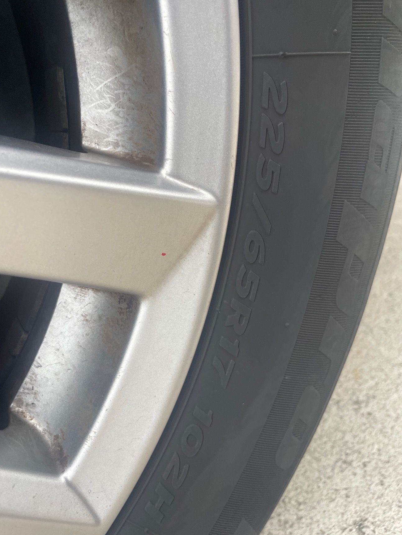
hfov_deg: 51.4
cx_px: 200
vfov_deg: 65.3
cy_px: 271
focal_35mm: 27
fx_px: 418
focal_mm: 4.2
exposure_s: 1/121
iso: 100
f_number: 1.6
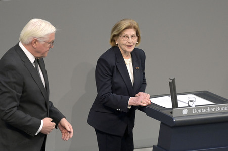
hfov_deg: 6.4
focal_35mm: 320
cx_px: 114
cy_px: 76
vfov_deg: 4.3
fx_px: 2025
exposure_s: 1/320
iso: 10000
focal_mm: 320
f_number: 5.6
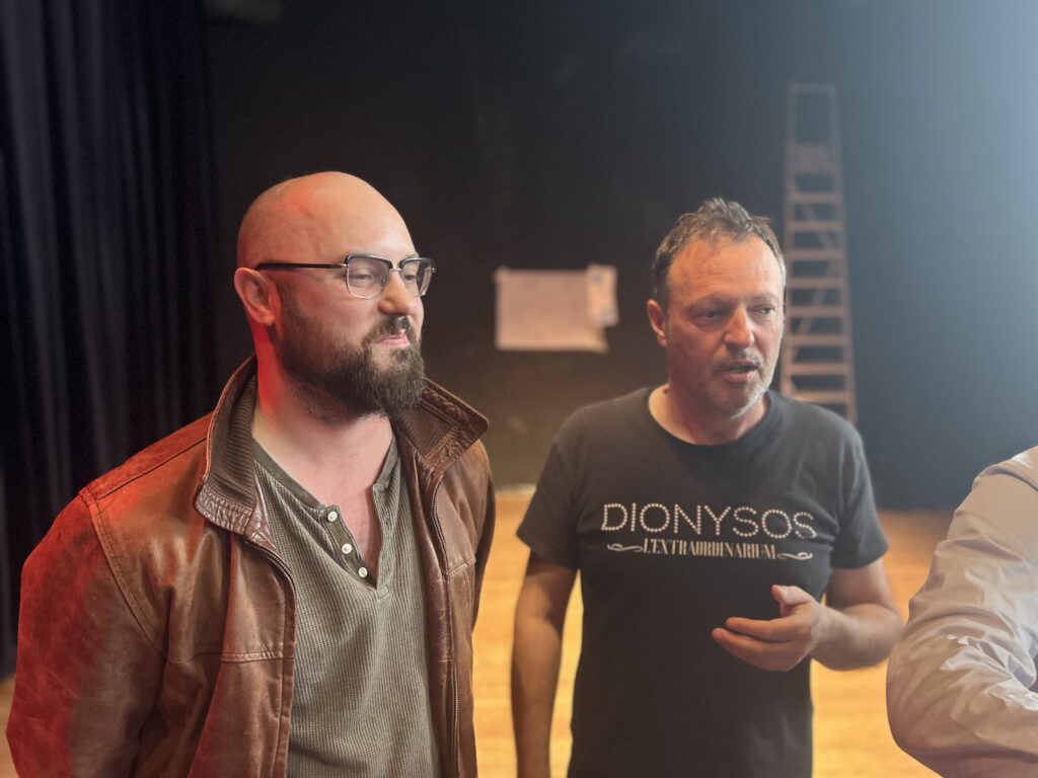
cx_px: 519
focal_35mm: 26
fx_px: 780
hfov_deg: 67.3
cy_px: 389
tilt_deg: -6.8
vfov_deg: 53.1
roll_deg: +0.5
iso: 500
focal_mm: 5.7
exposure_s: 1/50
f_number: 1.5
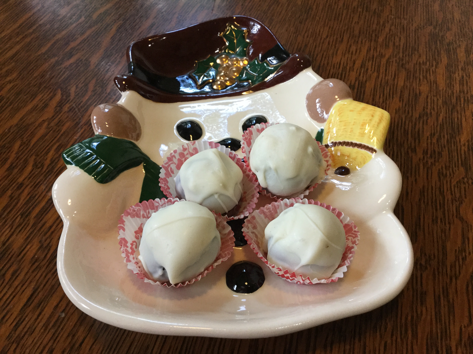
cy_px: 177
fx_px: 424
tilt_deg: -50.1
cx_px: 236
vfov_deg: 45.4
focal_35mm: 31
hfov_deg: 58.4
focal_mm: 3.3
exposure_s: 1/30
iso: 100
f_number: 2.4
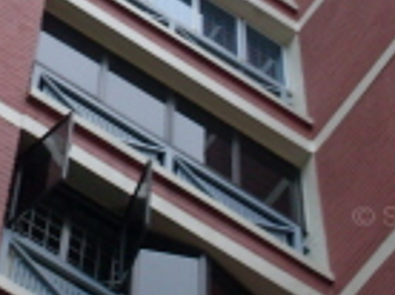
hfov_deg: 12.8
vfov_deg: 9.6
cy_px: -66
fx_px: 1731
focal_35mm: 152
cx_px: -6
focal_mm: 6.3
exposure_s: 1/90
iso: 80
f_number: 8.4
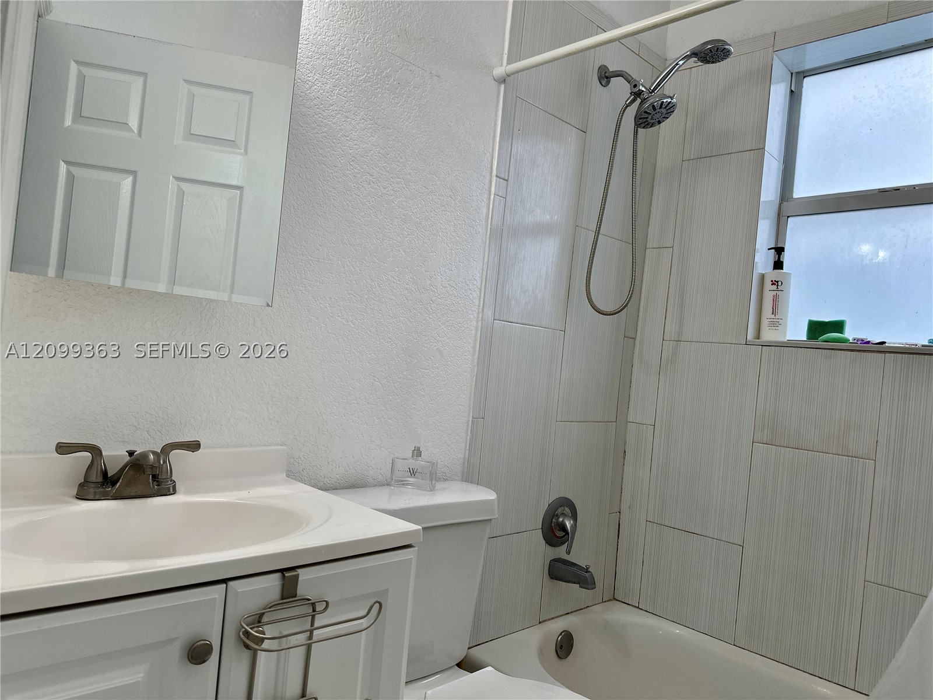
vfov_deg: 56.8
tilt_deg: +1.5
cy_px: 350
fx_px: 647
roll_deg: -6.0
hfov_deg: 71.6
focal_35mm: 24
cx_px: 466
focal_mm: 6.86
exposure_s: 1/195
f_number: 1.78
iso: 80
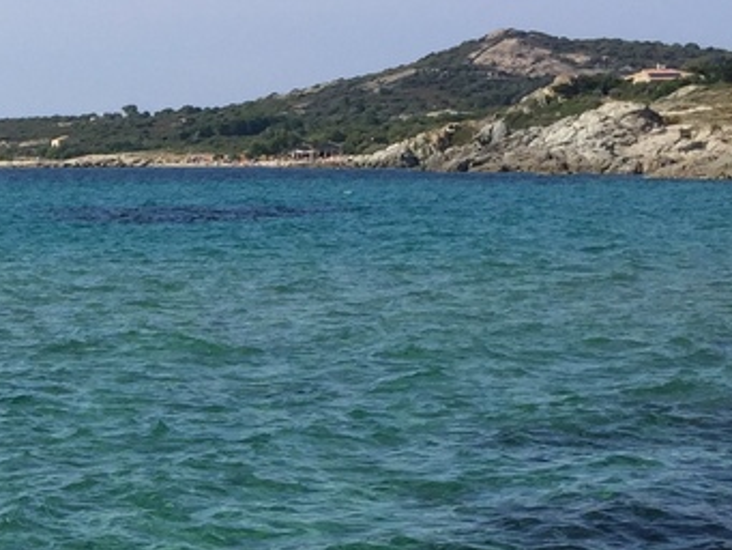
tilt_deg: -11.8
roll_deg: -0.9
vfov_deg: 14.2
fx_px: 2158
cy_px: 623
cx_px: -189
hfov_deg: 18.1
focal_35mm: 102
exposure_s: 1/2639
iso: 32
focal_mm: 4.15
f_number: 2.2
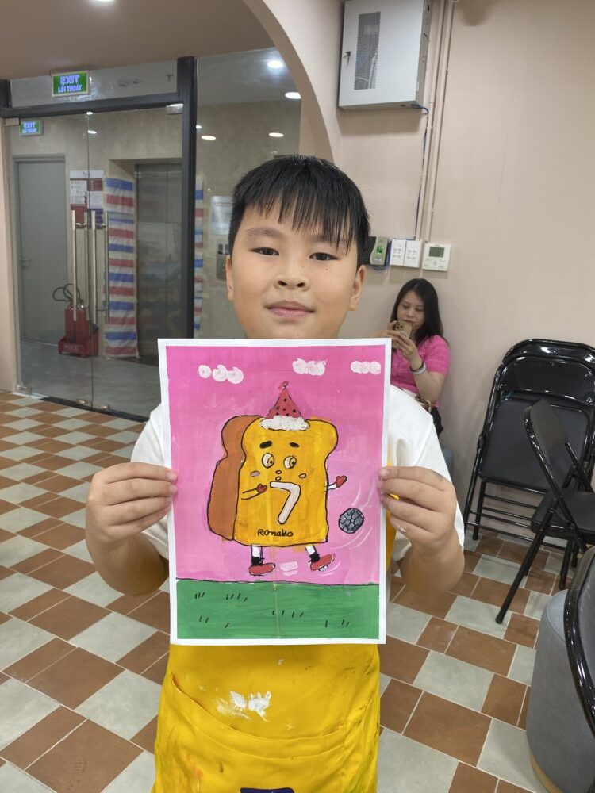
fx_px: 596
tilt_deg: -11.3
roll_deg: -4.0
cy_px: 396
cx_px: 298
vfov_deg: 67.3
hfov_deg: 53.1
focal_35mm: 26
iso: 100
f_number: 1.8
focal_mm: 4.25
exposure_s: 1/100
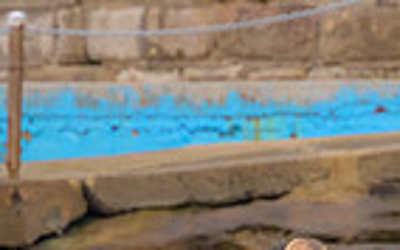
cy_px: 364
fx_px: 36319
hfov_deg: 0.6
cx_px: 363
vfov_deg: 0.4
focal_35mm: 3329
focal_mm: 800
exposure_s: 1/1250
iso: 2500
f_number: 11
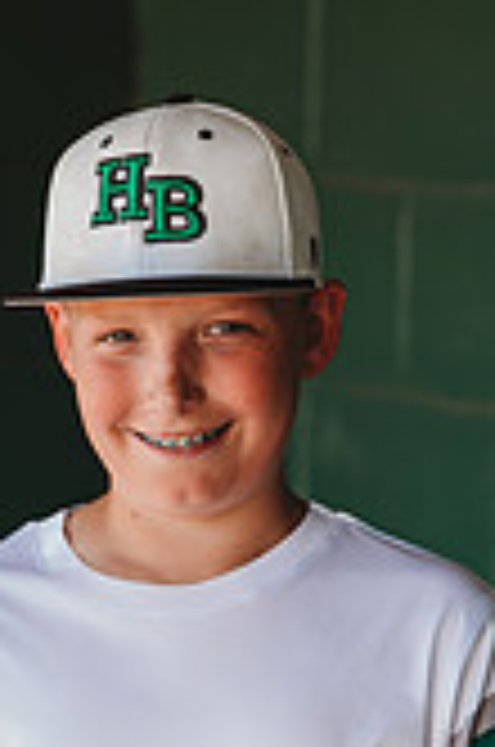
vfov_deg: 8.8
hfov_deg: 5.9
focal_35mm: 231
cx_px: 234
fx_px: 4784
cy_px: 972
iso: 160
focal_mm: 85
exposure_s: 1/200
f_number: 2.8
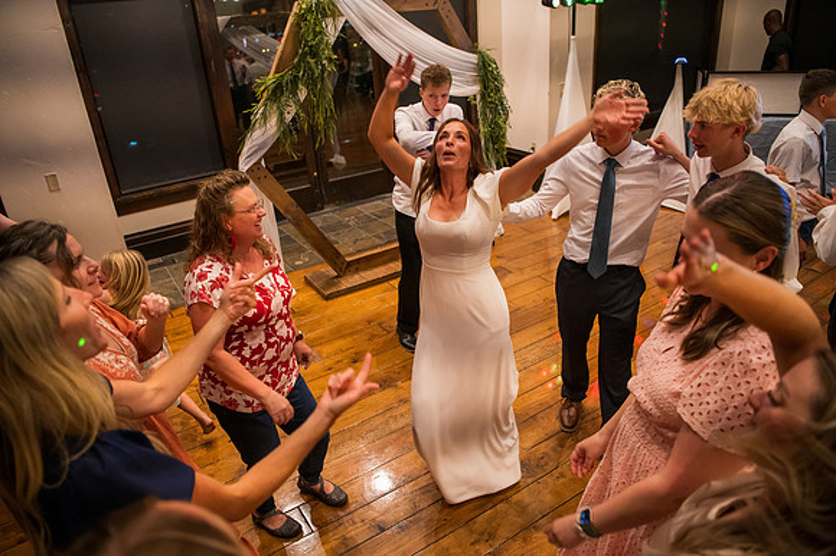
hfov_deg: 73.8
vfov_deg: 53.1
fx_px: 557
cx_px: 418
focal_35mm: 24
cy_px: 278
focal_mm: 24
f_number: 2.8
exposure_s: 1/200
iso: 6400
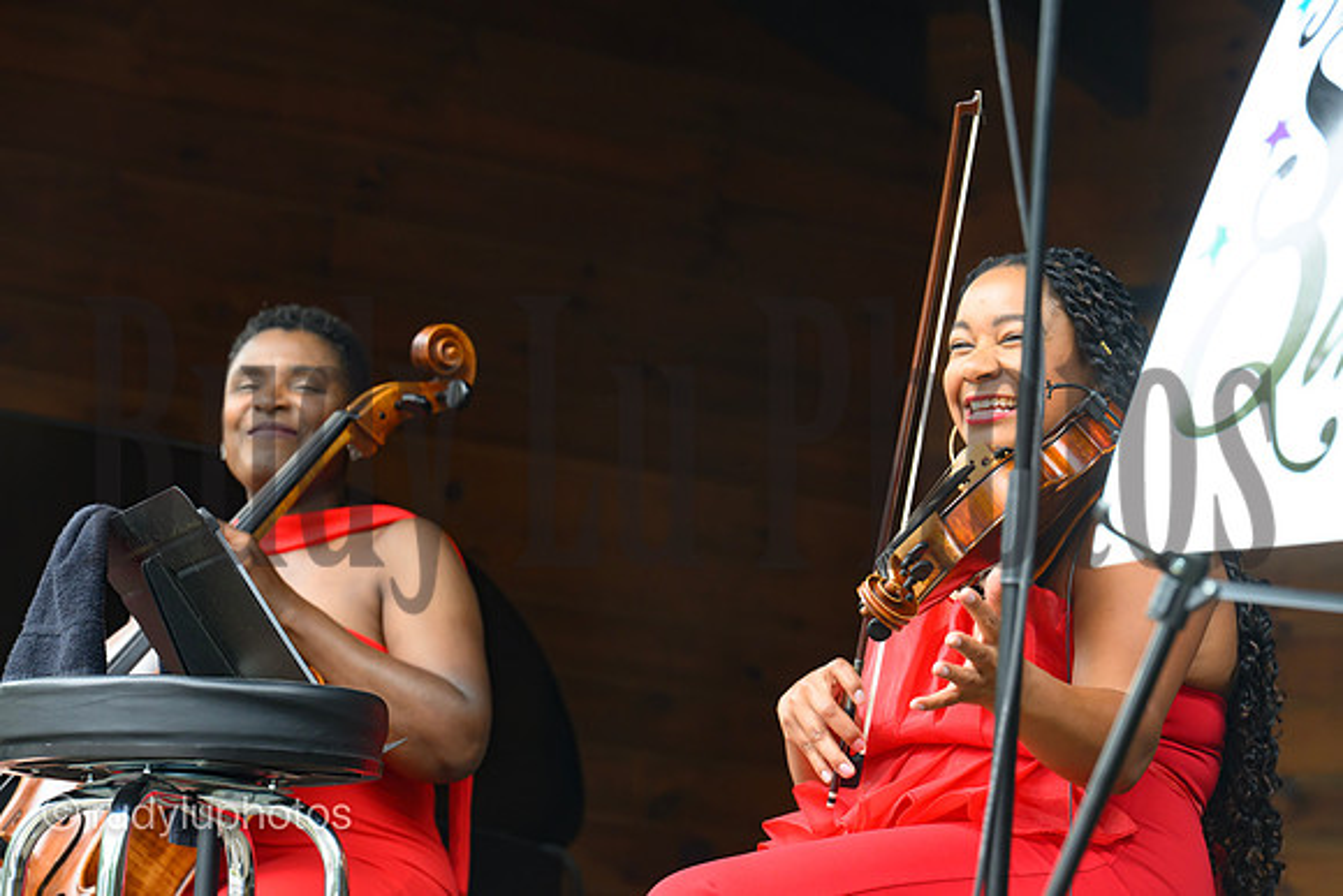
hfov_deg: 10.3
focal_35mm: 200
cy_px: 448
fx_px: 7463
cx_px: 672
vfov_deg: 6.9
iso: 1600
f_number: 8
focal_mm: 200
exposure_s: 1/400
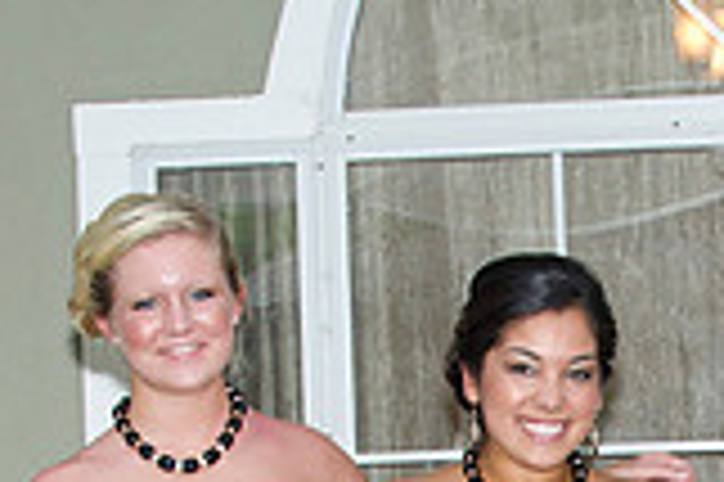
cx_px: 746
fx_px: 5063
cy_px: 838
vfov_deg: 5.4
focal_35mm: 252
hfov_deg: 8.1
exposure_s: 1/160
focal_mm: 70
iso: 800
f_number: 4.5
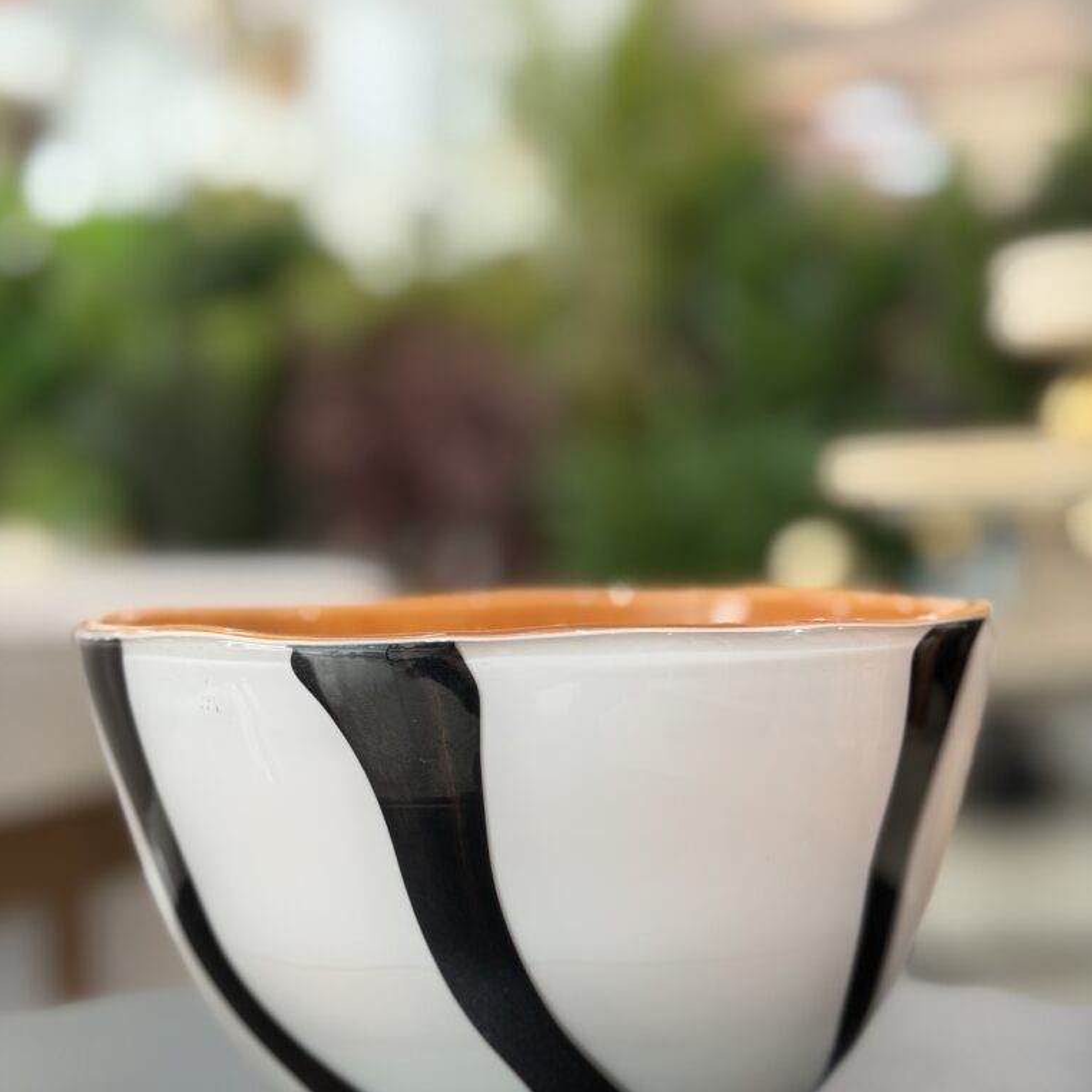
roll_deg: +0.2
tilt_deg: -5.4
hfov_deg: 30.0
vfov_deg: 29.8
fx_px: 2034
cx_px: 547
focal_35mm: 57
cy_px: 727
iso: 125
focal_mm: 6.76
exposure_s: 1/60
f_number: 1.78
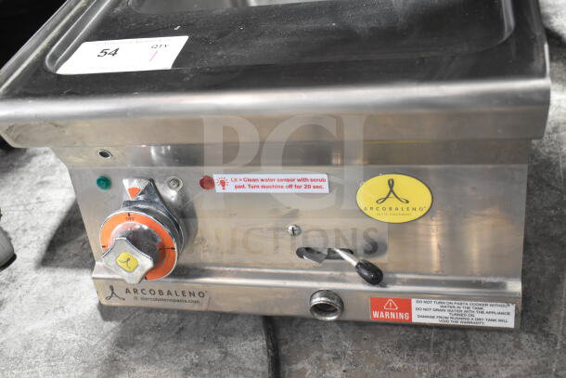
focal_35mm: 39
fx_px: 613
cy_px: 189
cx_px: 283
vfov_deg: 34.2
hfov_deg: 49.5
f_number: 4
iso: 2200
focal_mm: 26
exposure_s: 1/40
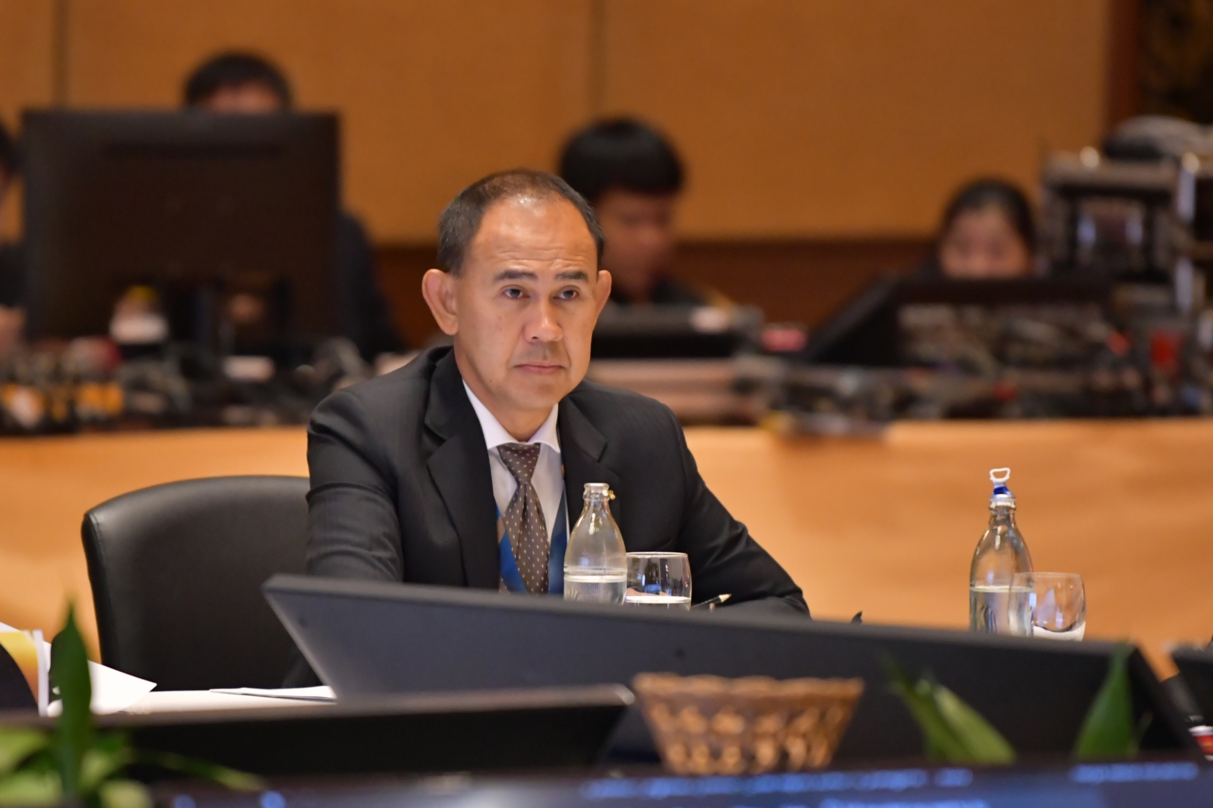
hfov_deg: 6.9
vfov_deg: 4.6
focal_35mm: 300
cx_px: 606
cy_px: 404
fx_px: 10103
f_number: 2.8
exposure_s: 1/160
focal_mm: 200
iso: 2500
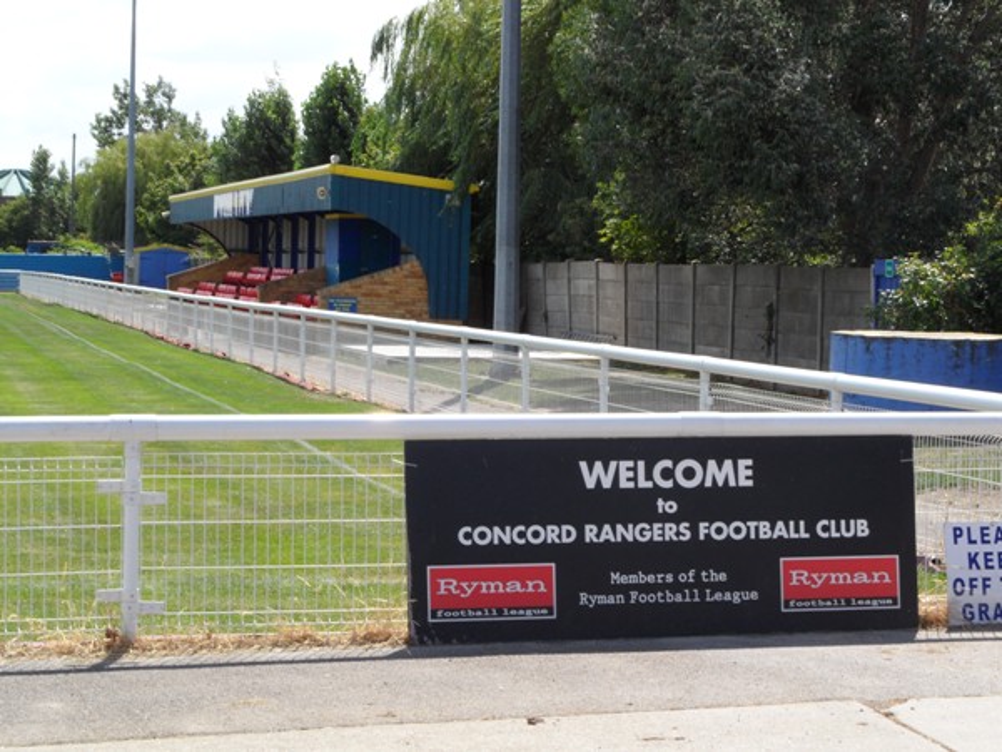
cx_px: 501
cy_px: 376
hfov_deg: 24.4
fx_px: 2316
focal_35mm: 80
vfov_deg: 18.4
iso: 80
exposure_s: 1/250
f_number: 6
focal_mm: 13.2
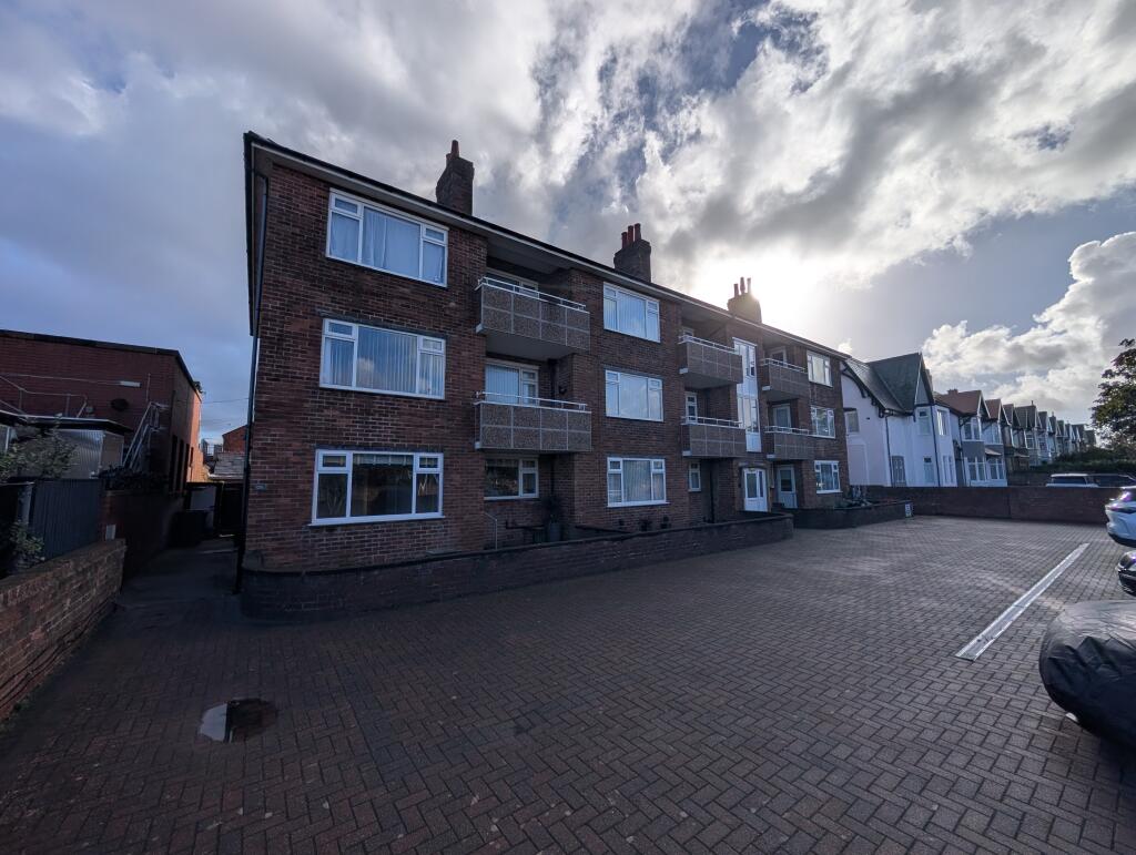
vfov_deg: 94.6
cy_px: 428
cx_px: 568
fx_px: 394
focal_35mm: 12
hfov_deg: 110.5
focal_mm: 2.02
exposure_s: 1/7299
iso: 42
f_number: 1.7
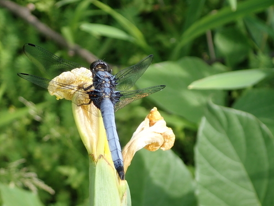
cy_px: 117
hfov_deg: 17.9
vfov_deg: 13.5
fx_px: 871
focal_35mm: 110
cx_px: 115
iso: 200
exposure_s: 1/100
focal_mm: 16.48
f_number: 4.7
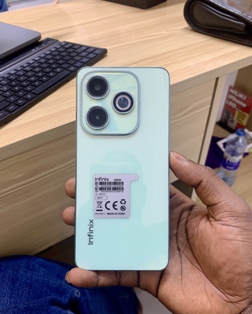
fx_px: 261
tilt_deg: -45.8
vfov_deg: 62.1
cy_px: 168
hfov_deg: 51.6
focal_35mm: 28
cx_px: 123
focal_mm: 4.25
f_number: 1.8
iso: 50
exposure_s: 1/50
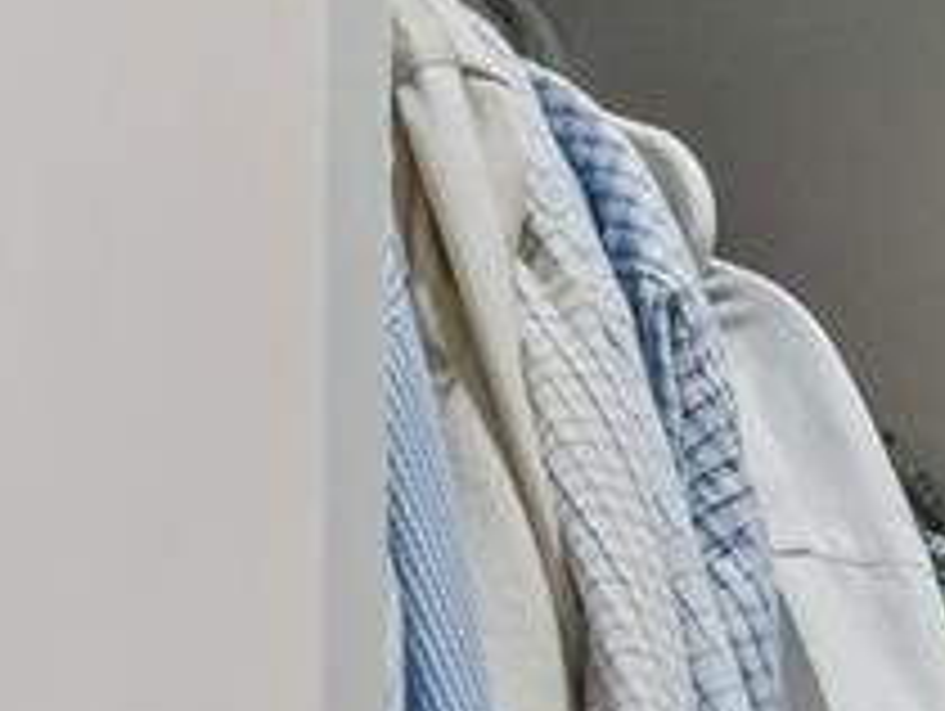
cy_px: 2200
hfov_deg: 10.6
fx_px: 3238
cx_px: 2934
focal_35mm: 118
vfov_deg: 9.5
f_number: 8
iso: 250
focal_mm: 10.8
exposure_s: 1/2.5
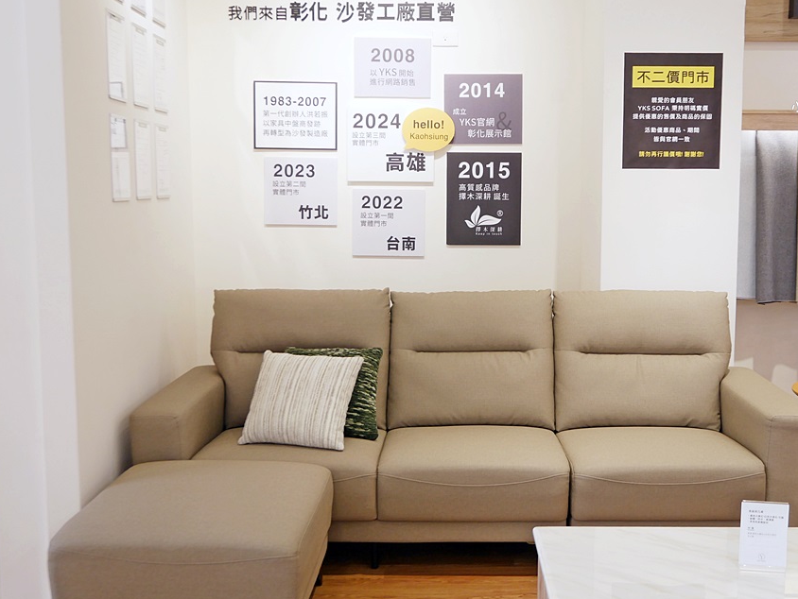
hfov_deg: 42.0
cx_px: 447
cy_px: 286
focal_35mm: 45
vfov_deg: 32.2
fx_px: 1038
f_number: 4.3
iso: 250
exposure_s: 1/60
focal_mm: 19
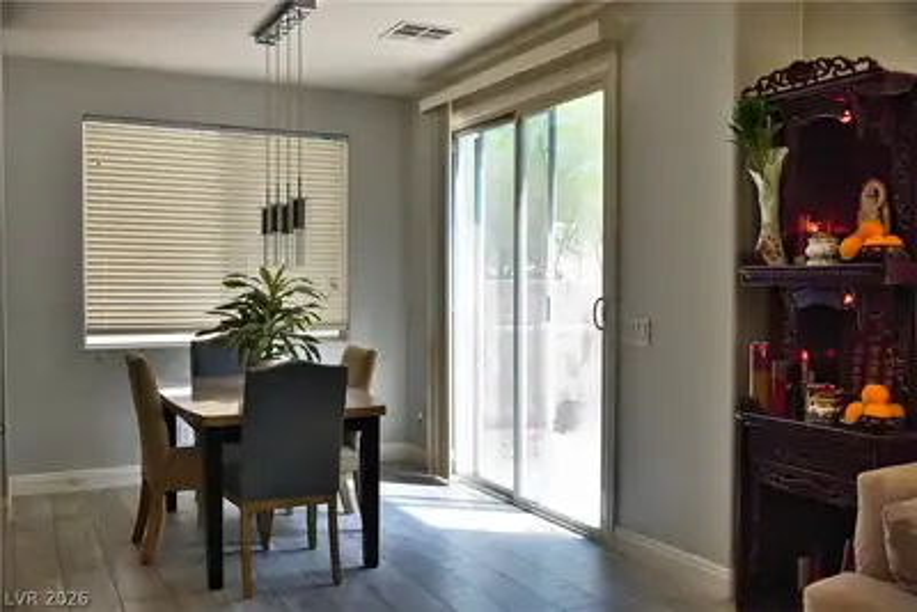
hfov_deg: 55.8
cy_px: 306
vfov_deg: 38.9
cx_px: 458
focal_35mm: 34
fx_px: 866
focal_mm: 34
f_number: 5
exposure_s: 1/40
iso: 100
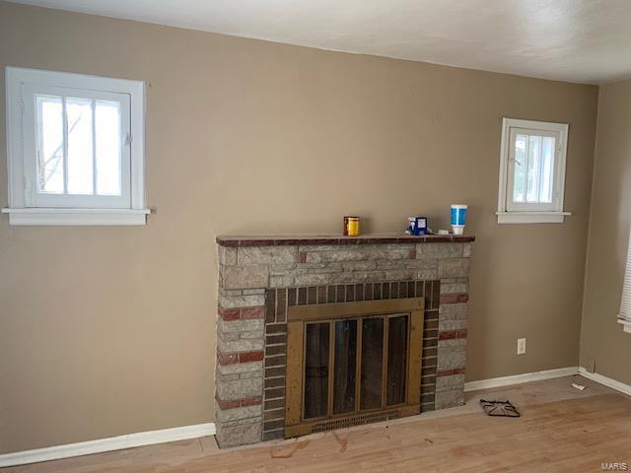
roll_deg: -0.5
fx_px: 474
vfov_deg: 53.1
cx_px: 316
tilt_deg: -4.0
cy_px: 236
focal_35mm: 26
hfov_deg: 67.3
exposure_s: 1/60
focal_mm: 4.25
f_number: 1.8
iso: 160
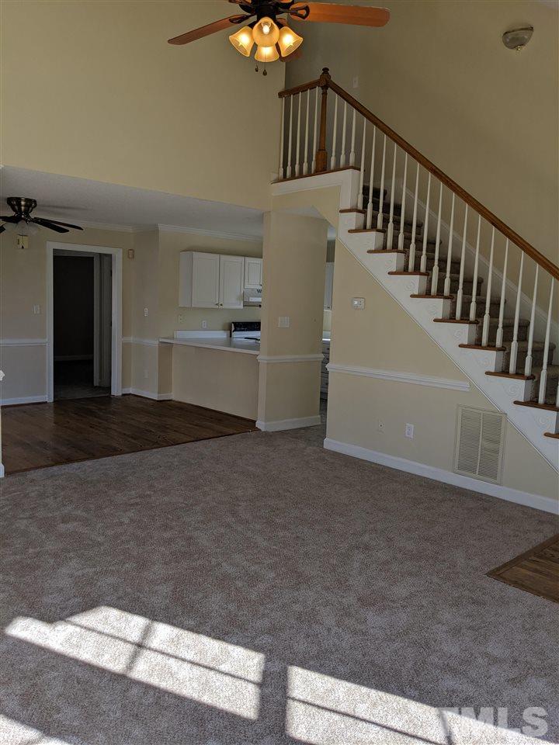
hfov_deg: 51.4
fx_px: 581
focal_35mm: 27
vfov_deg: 65.3
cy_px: 372
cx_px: 280
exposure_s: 1/602
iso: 39
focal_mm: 4.44
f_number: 1.8
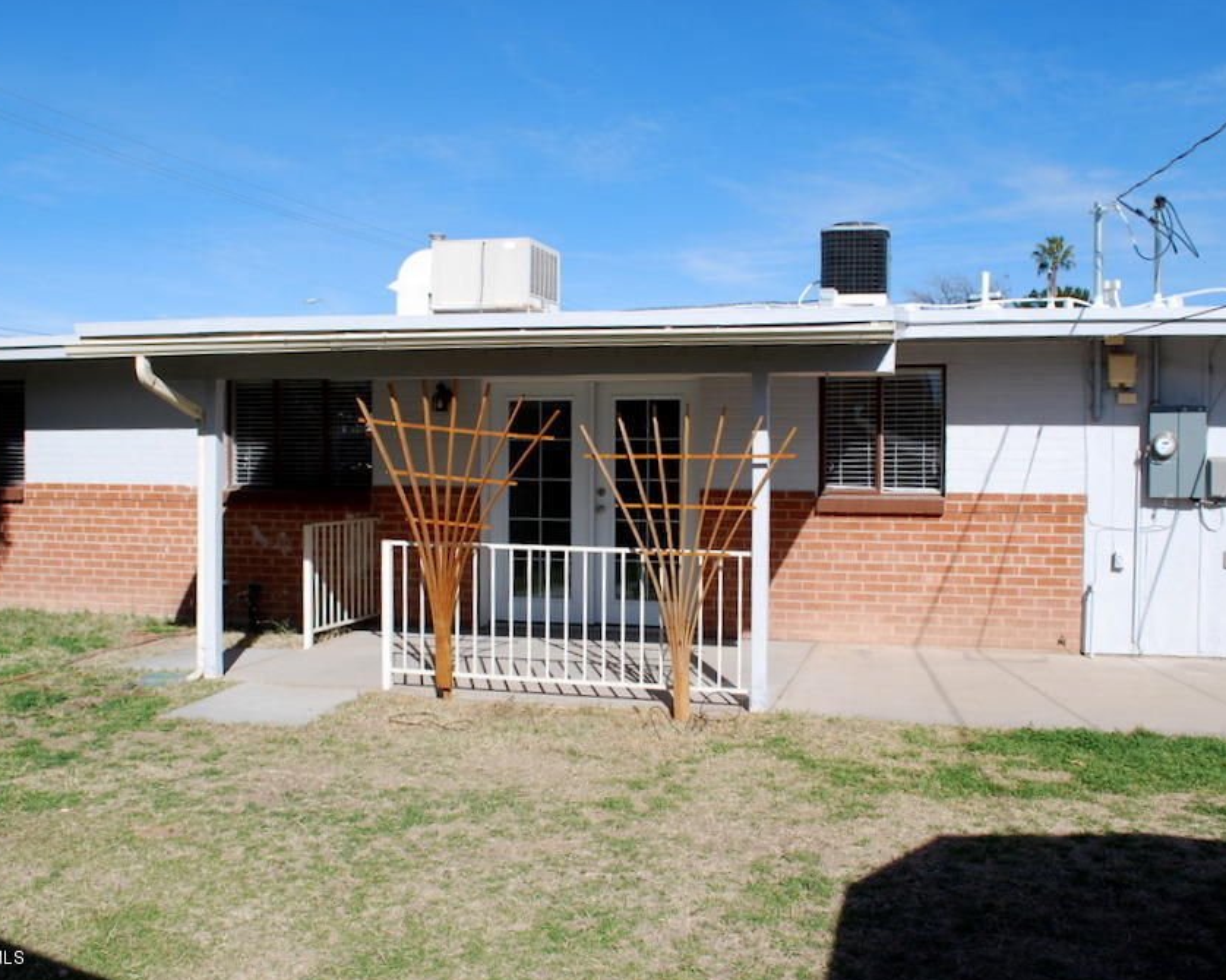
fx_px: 1125
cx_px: 635
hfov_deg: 57.2
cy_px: 495
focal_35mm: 31
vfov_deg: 47.1
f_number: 8
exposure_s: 1/250
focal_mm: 18
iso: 100
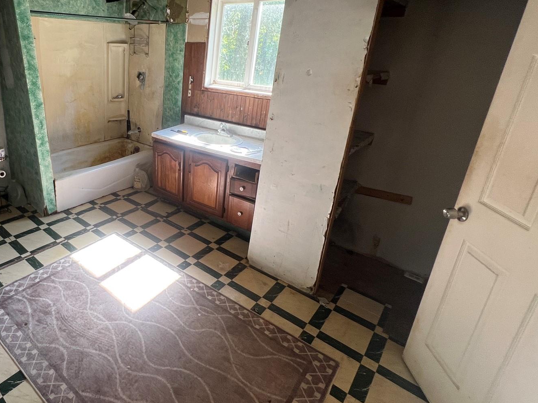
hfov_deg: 77.1
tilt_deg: -17.2
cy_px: 154
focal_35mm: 20
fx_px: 311
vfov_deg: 65.1
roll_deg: -2.9
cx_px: 150
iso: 80
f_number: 1.8
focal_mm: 1.57
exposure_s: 1/99
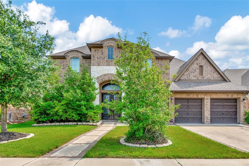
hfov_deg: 81.2
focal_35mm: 21
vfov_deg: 59.5
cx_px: 124
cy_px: 83
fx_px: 145
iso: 100
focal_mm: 14
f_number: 5.6
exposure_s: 1/400
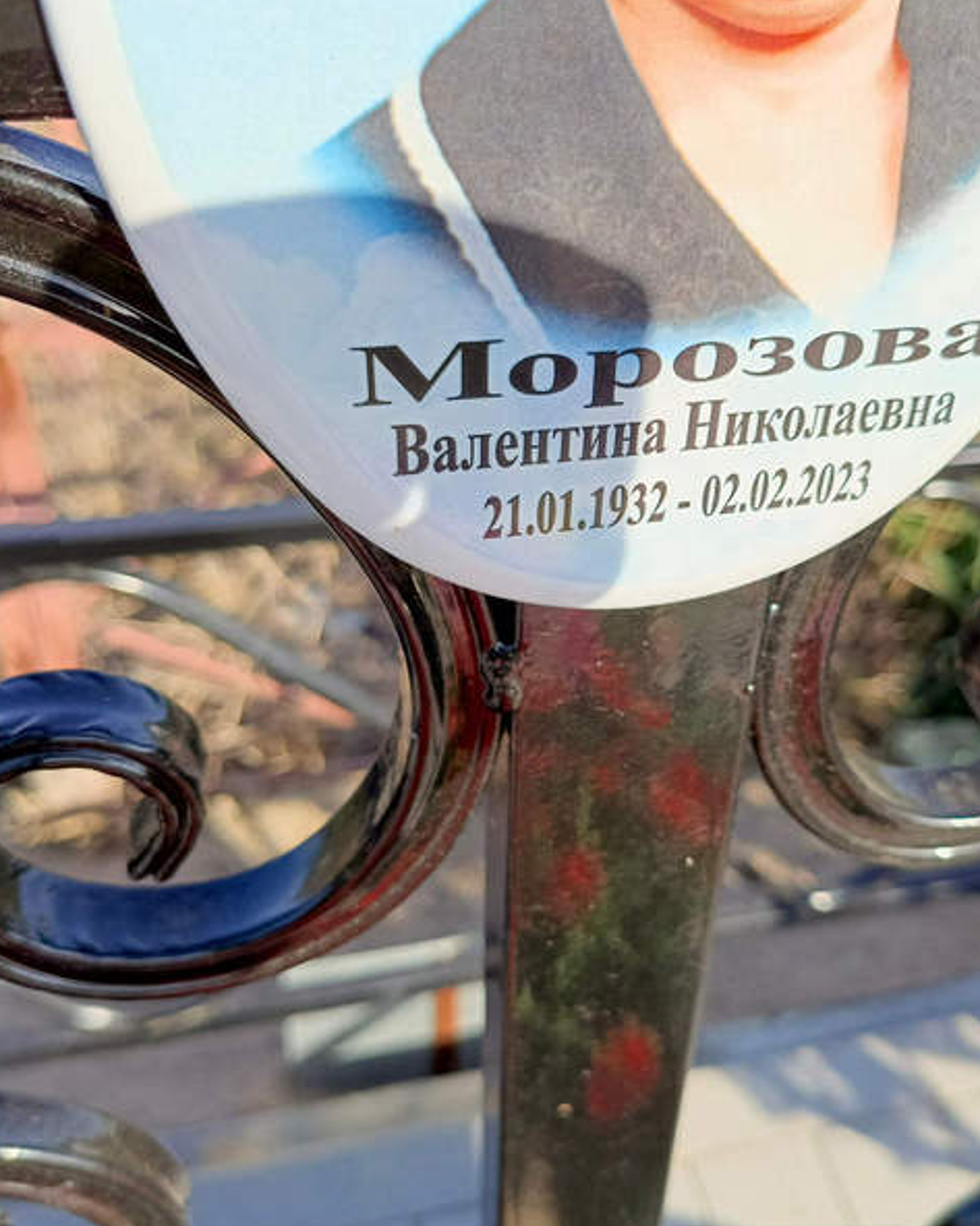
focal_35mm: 33
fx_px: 1197
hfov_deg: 44.2
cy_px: 615
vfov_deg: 54.2
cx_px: 607
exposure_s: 1/703
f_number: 1.69
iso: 112
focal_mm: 4.76
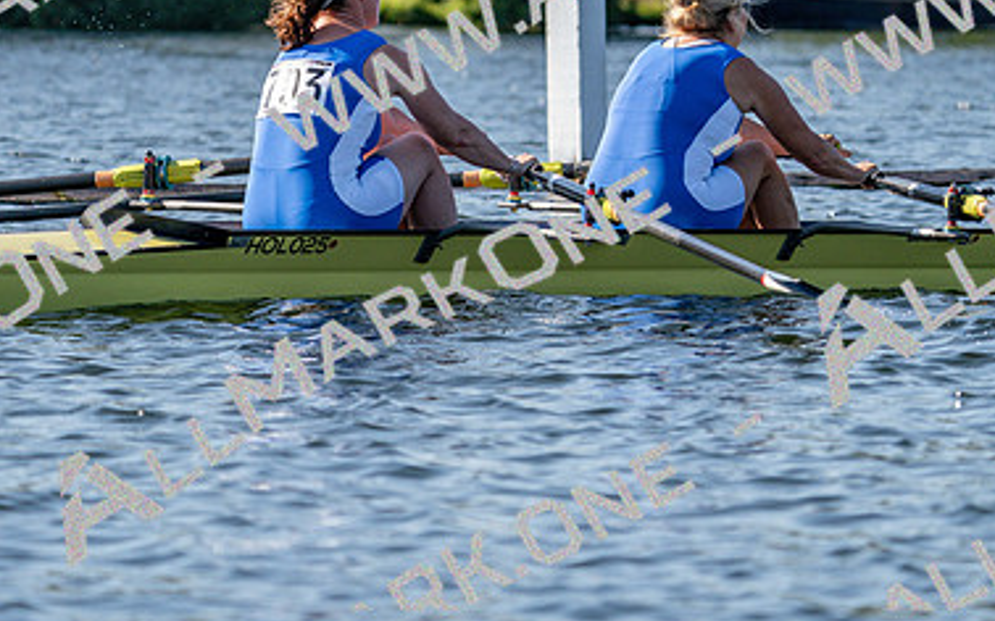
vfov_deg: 4.2
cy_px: 159
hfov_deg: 6.7
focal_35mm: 313
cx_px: 592
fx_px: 8485
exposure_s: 1/1600
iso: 320
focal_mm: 200
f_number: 5.6
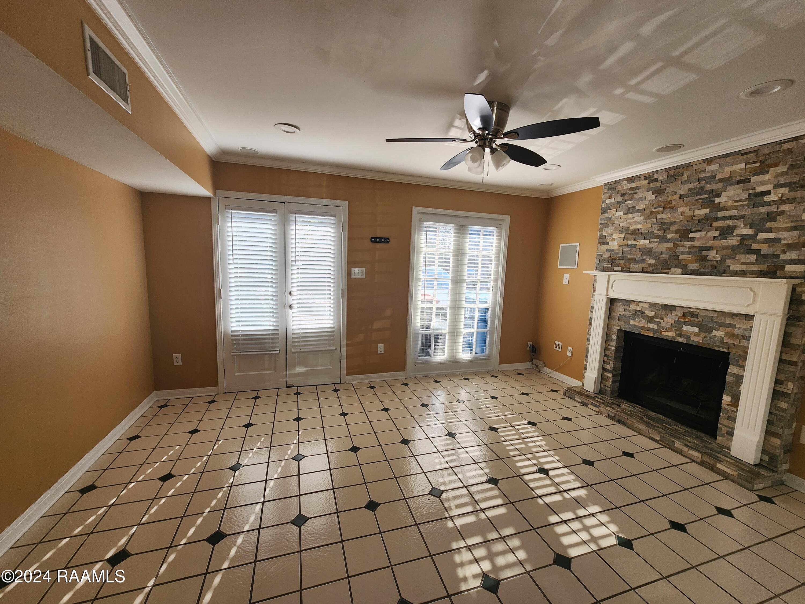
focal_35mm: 13
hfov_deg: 106.2
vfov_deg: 89.9
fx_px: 302
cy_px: 302
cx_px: 402
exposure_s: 1/292
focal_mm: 2.2
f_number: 2.2
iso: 50
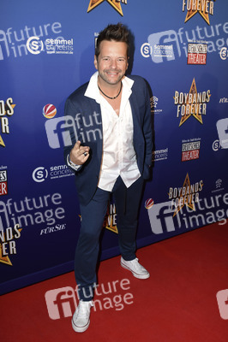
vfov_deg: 55.1
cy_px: 171
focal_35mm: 34
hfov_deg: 38.3
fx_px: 328
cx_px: 114
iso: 640
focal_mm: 23
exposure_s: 1/160
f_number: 5.6
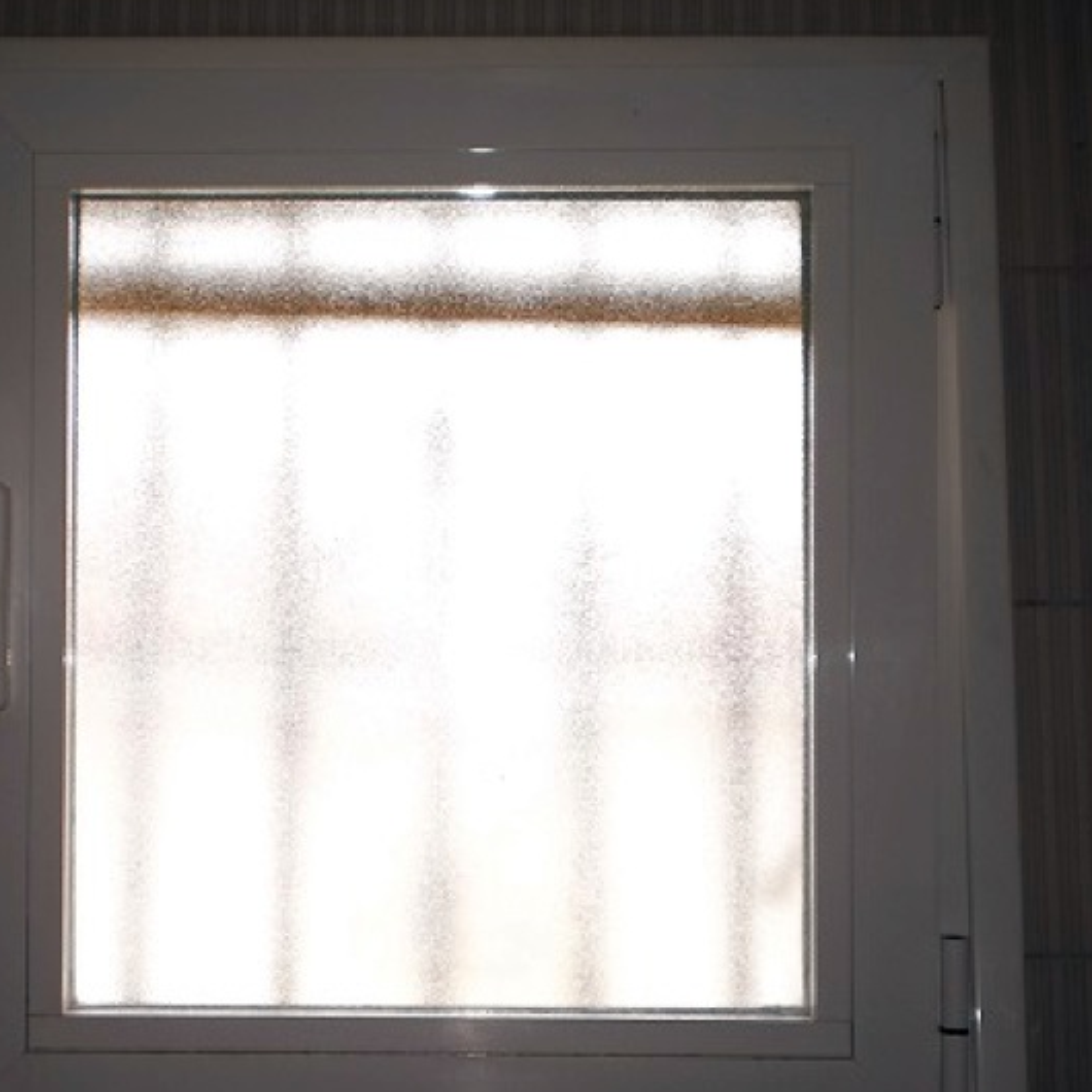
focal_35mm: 63
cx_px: 394
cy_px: 590
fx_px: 2248
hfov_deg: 27.2
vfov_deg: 27.3
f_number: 3.5
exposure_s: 1/40
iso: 100
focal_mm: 7.4
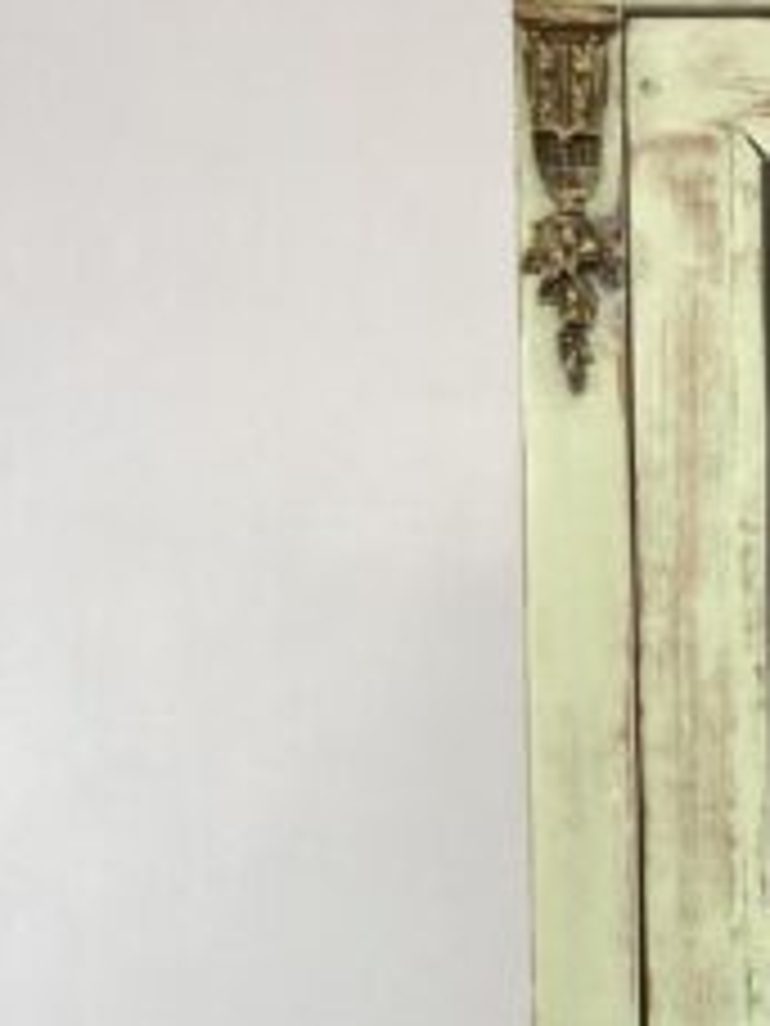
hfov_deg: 11.2
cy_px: 1688
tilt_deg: -10.5
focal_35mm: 126
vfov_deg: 14.3
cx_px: 1220
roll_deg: -1.3
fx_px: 3737
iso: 50
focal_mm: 3.99
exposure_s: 1/100
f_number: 1.8
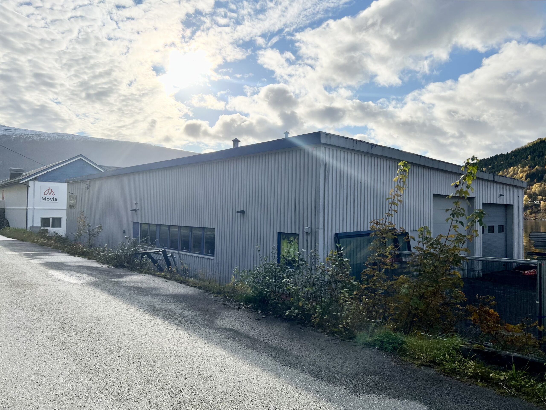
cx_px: 273
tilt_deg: +0.6
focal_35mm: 26
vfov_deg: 53.1
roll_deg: +0.0
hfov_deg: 67.3
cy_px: 205
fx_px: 410
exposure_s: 1/11364
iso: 50
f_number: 1.5
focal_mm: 5.7
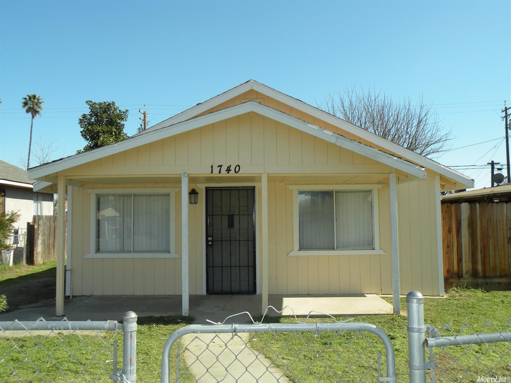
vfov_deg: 42.9
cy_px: 192
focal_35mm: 33
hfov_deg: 55.4
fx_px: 487
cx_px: 256
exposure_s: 1/772
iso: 64
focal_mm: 5.8
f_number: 3.2
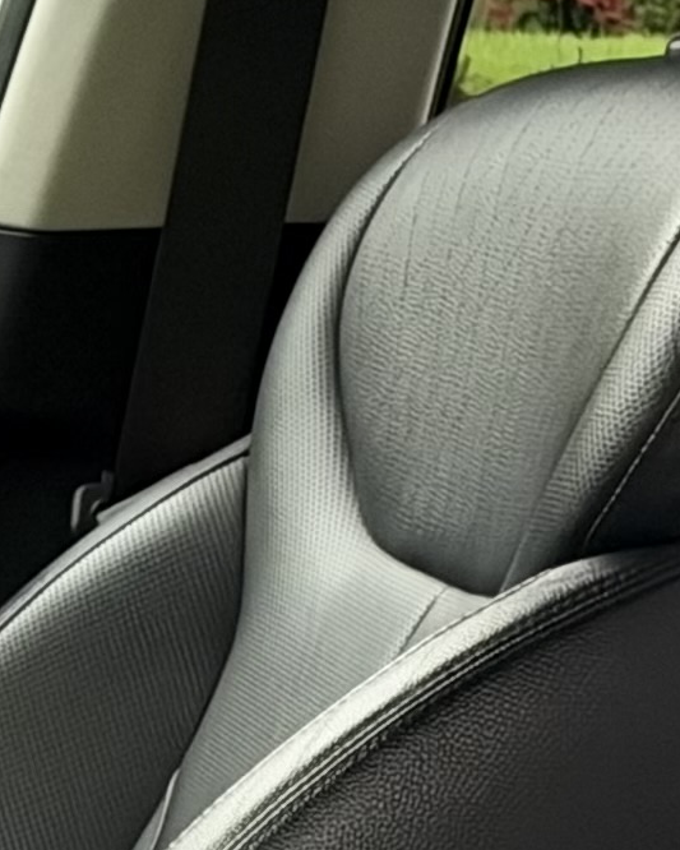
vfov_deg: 9.1
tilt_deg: -15.4
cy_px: 1590
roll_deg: -0.2
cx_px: -1022
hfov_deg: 7.2
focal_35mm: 201
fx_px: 5055
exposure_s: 1/60
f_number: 4
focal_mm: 6.93
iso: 400
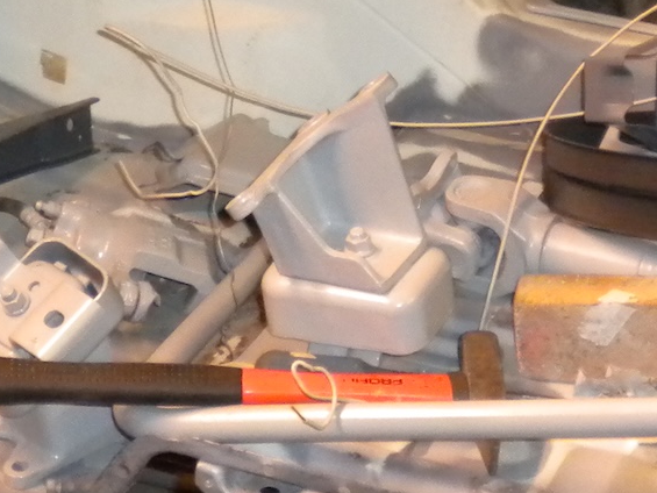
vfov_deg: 12.2
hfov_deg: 16.5
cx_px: 210
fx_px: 2259
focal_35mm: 119
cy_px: -88
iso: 400
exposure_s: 1/30
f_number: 3.1
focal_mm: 6.3
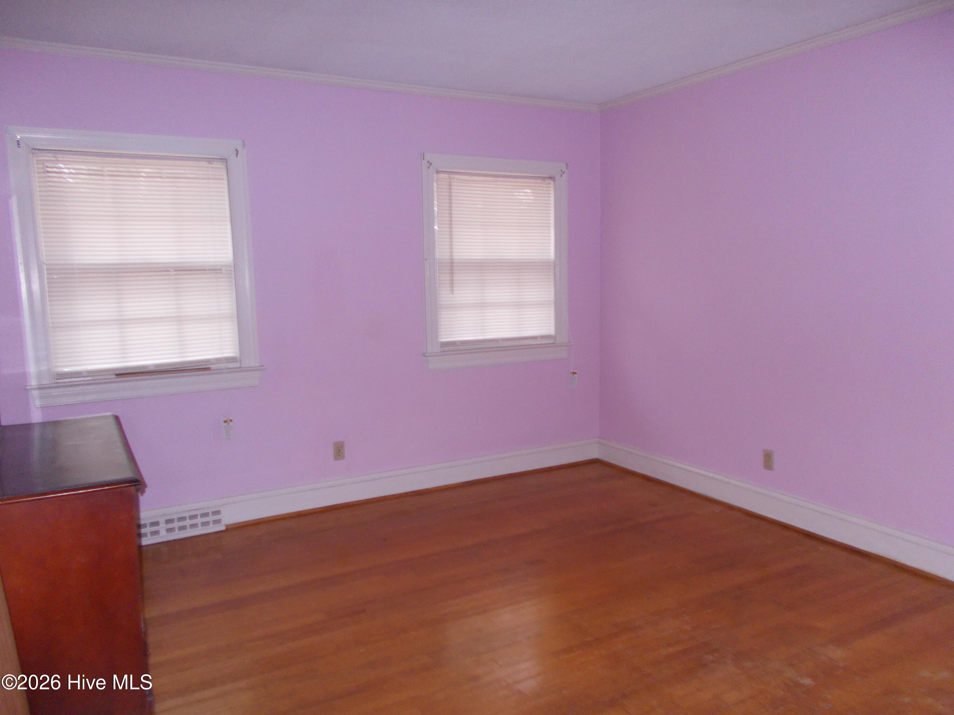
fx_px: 717
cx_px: 477
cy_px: 358
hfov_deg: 67.3
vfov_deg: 53.1
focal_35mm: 26
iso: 250
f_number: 3.2
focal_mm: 4.6
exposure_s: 1/25
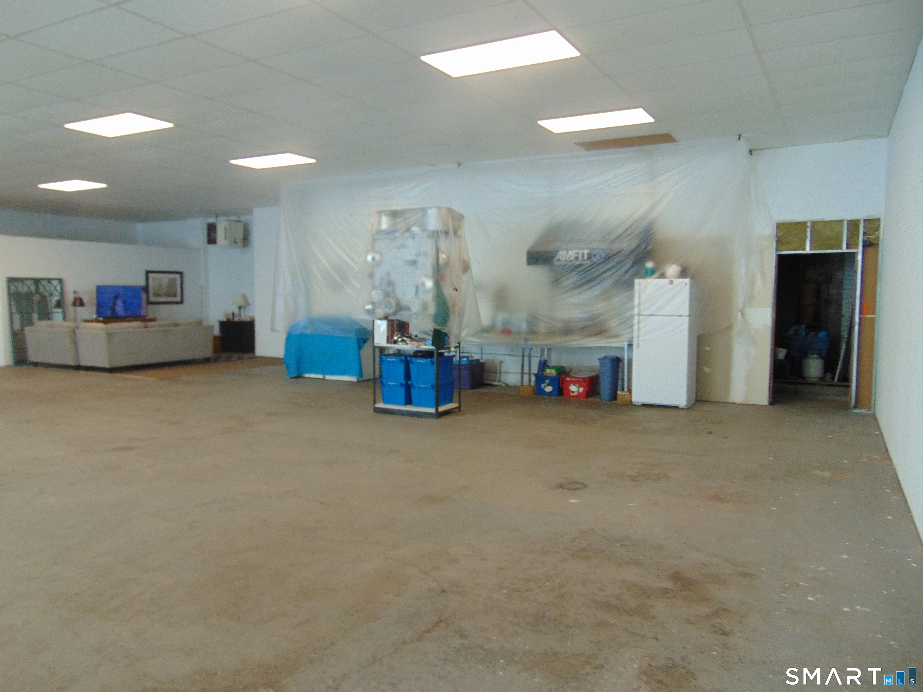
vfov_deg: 54.9
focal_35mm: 25
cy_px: 346
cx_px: 462
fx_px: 667
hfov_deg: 69.4
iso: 100
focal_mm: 4.5
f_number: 3
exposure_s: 1/30
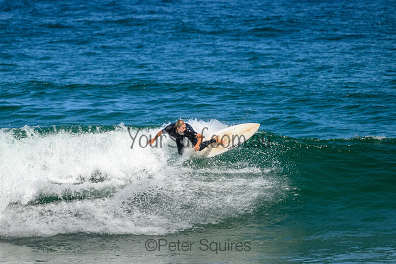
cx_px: 169
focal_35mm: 920
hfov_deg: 2.2
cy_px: 113
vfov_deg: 1.5
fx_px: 10126
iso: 1100
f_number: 11
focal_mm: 800
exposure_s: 1/2000
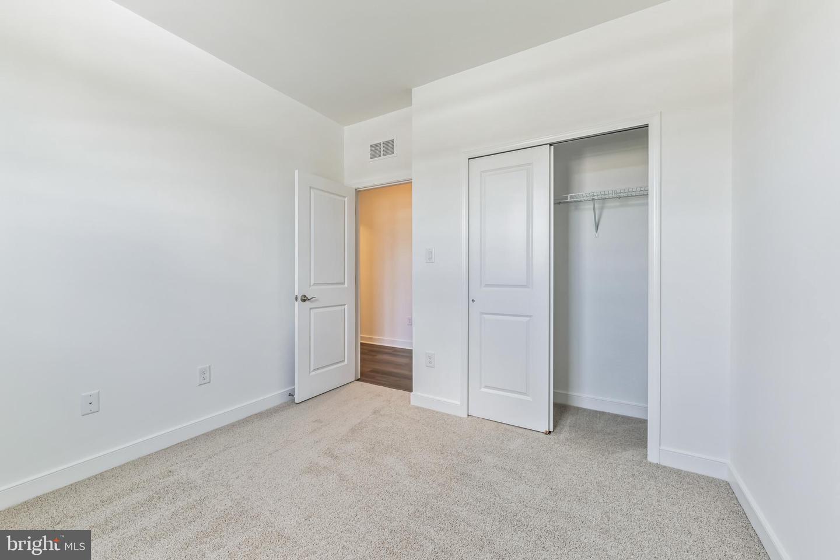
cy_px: 280
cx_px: 420
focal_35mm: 14
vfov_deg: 81.2
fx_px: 327
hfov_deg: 104.3
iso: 100
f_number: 8
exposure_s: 1/6
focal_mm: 14
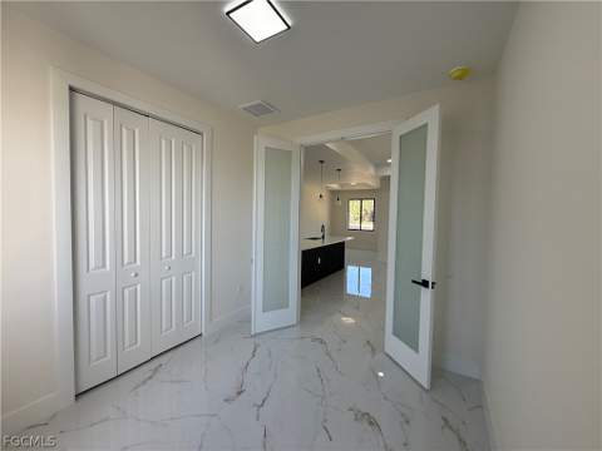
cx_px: 301
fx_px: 243
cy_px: 226
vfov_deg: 85.7
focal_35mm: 14
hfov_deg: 102.1
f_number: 2.2
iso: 64
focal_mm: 2.22
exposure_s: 1/168
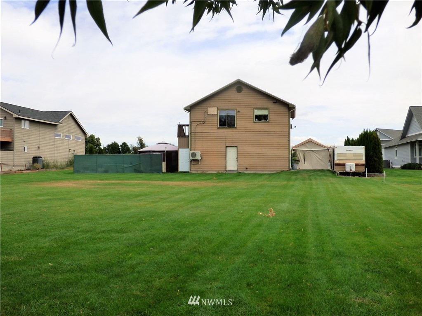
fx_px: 475
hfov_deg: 47.9
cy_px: 158
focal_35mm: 39
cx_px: 211
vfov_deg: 36.8
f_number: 3.5
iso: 160
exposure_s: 1/1300
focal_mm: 6.8
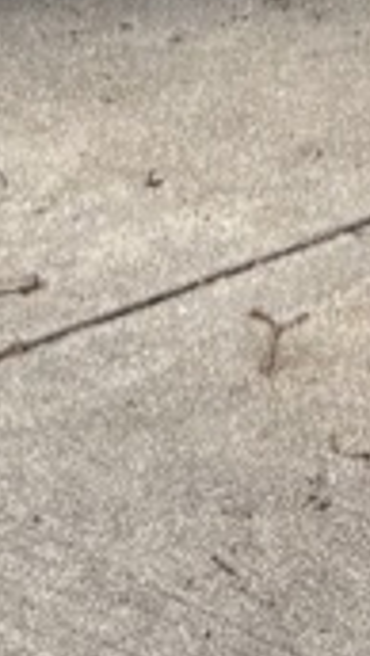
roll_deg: -3.1
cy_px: -936
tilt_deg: -3.5
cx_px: 807
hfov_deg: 6.1
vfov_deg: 9.7
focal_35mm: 194
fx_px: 3377
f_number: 1.6
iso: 50
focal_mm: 5.96
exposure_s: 1/758
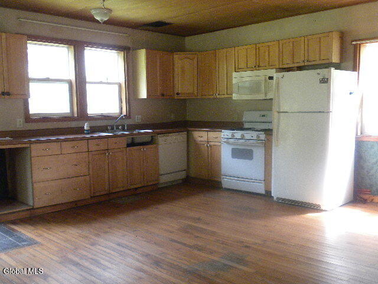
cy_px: 142
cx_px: 189
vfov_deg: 38.7
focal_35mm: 37
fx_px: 404
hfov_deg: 50.1
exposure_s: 1/58.3
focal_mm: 6.6
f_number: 3.5
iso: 353
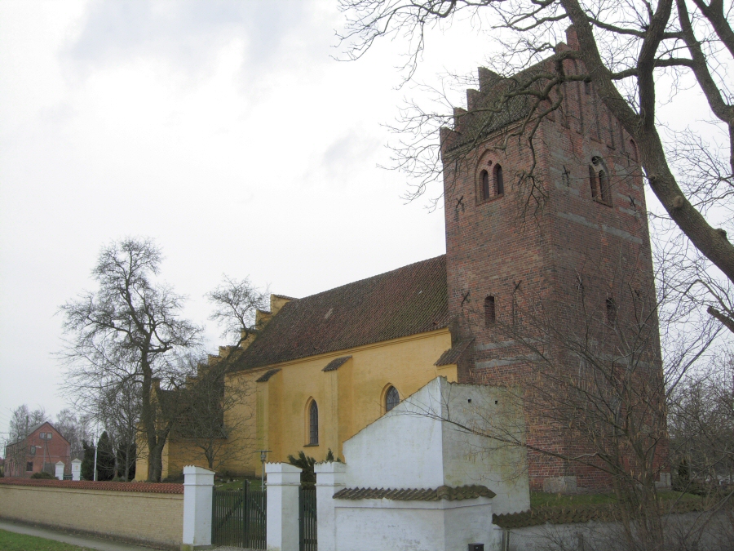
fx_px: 763
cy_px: 276
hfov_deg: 51.4
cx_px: 367
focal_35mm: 36
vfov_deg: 39.7
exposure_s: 1/186
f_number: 4.8
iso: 50
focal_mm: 7.5
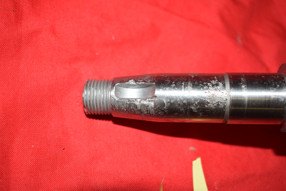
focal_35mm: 44
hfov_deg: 44.9
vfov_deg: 30.9
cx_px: 143
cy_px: 96
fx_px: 346
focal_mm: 29
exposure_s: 1/200
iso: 400
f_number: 5
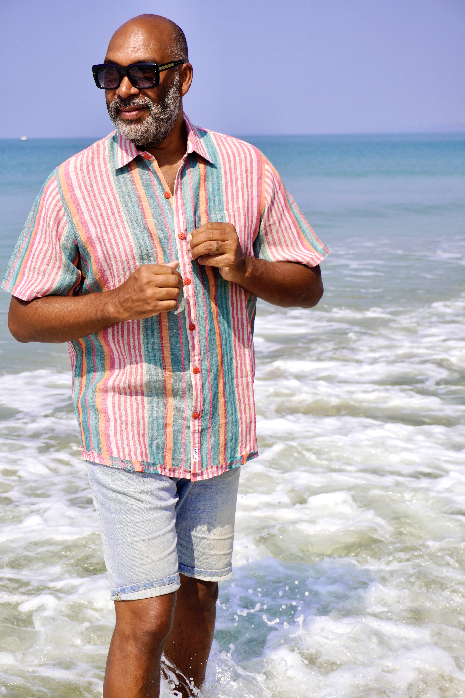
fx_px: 1279
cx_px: 232
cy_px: 349
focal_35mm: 66
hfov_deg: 20.6
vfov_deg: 30.5
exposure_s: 1/1000
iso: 100
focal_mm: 44
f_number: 5.6
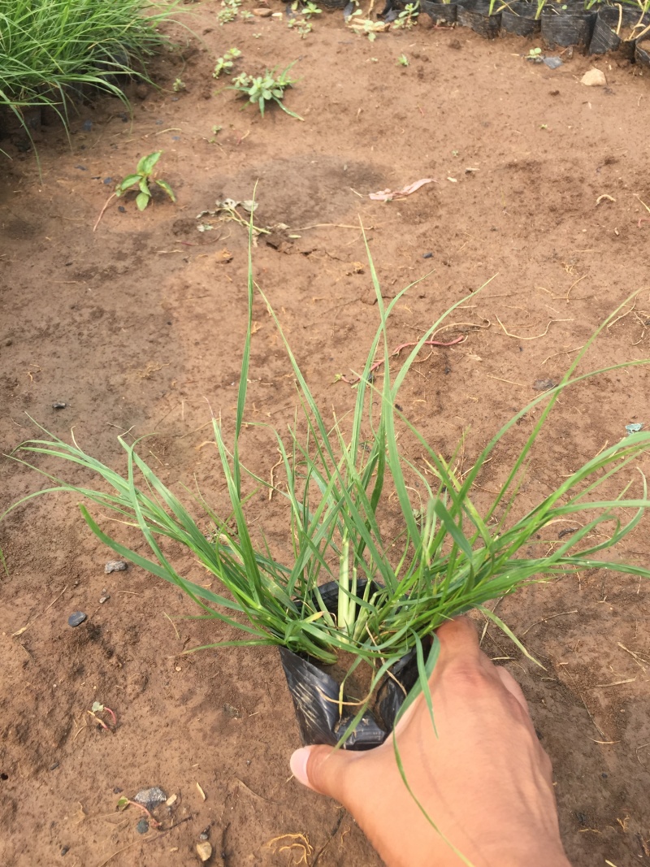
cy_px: 434
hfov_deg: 48.2
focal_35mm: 29
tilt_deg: -43.9
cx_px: 325
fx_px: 726
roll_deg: +1.7
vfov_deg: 61.7
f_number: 2.2
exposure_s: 1/775
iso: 32
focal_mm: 4.15
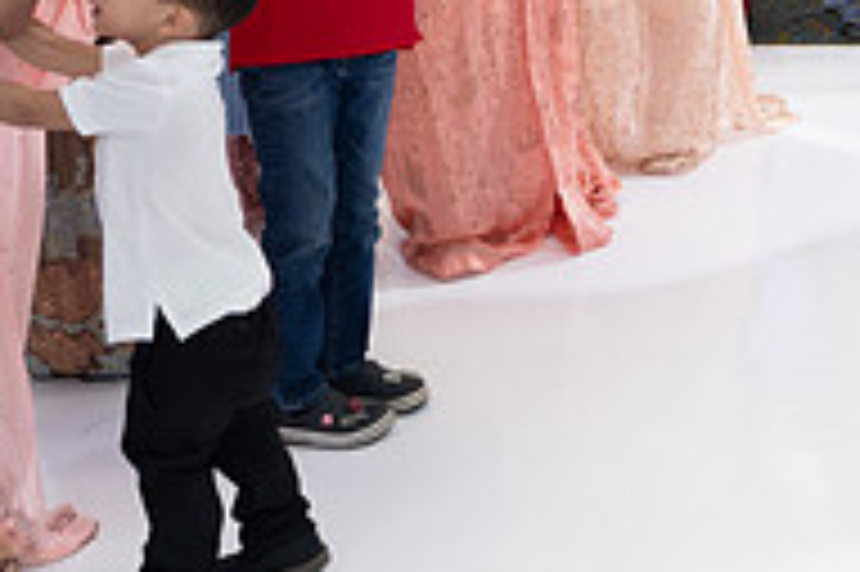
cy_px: -218
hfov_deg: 20.5
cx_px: 1283
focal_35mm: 85
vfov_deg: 15.1
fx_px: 2029
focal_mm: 28
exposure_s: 1/160
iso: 800
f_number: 2.8
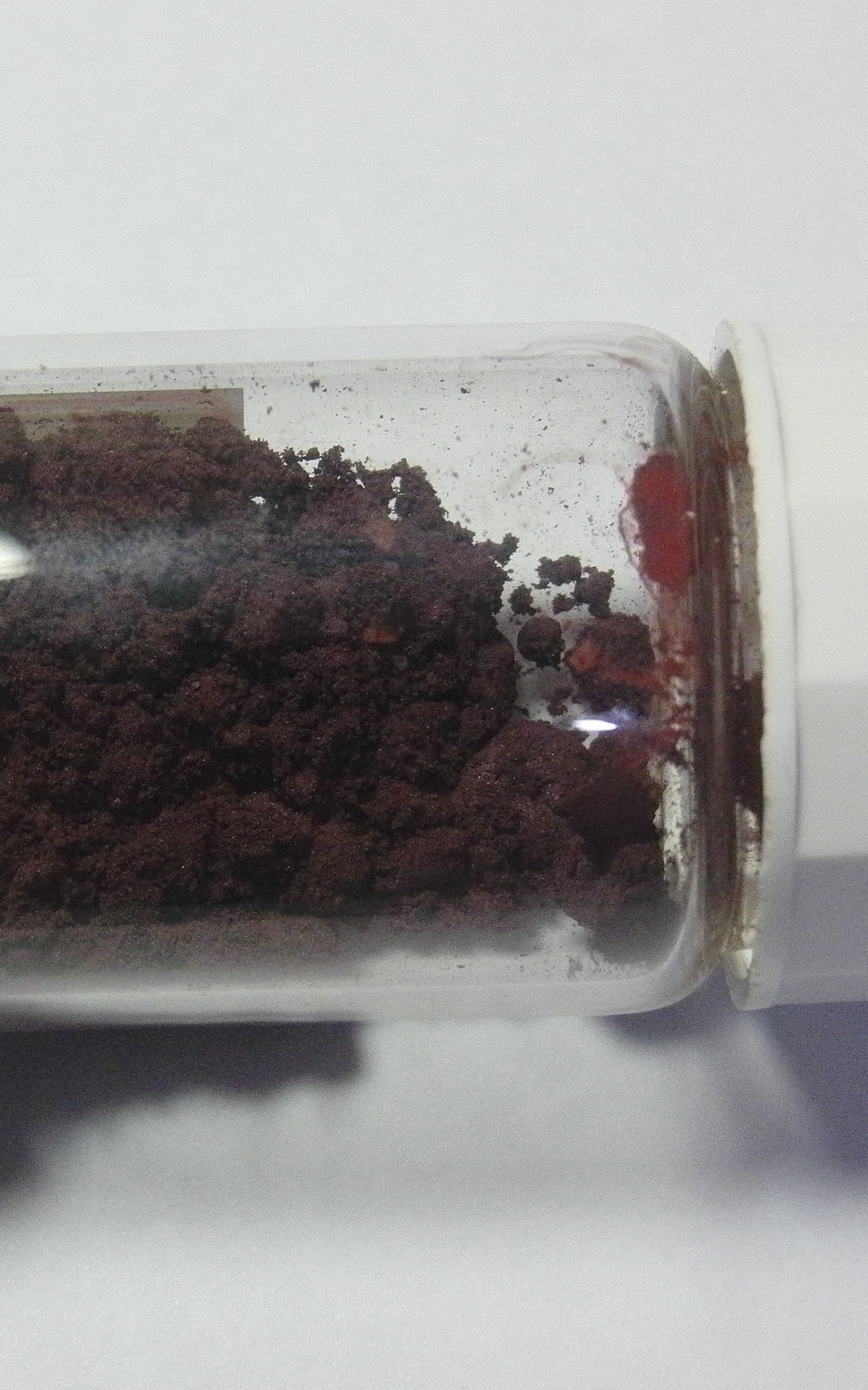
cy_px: 693
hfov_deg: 11.5
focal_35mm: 114
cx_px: 197
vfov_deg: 18.3
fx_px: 4316
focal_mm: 13.6
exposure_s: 1/60
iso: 640
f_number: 4.6
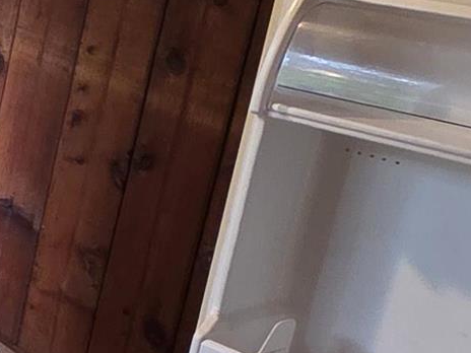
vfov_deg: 17.1
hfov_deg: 13.3
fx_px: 1170
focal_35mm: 86
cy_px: 119
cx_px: -778
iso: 400
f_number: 1.9
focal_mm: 2.2
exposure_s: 1/60
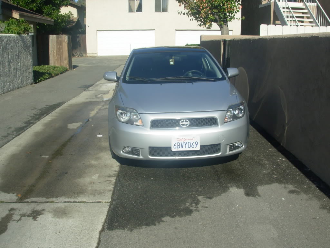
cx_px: 165
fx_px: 362
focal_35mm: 38
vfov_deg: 37.7
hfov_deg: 49.0
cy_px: 124
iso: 50
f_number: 4.9
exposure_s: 1/483
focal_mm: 6.3
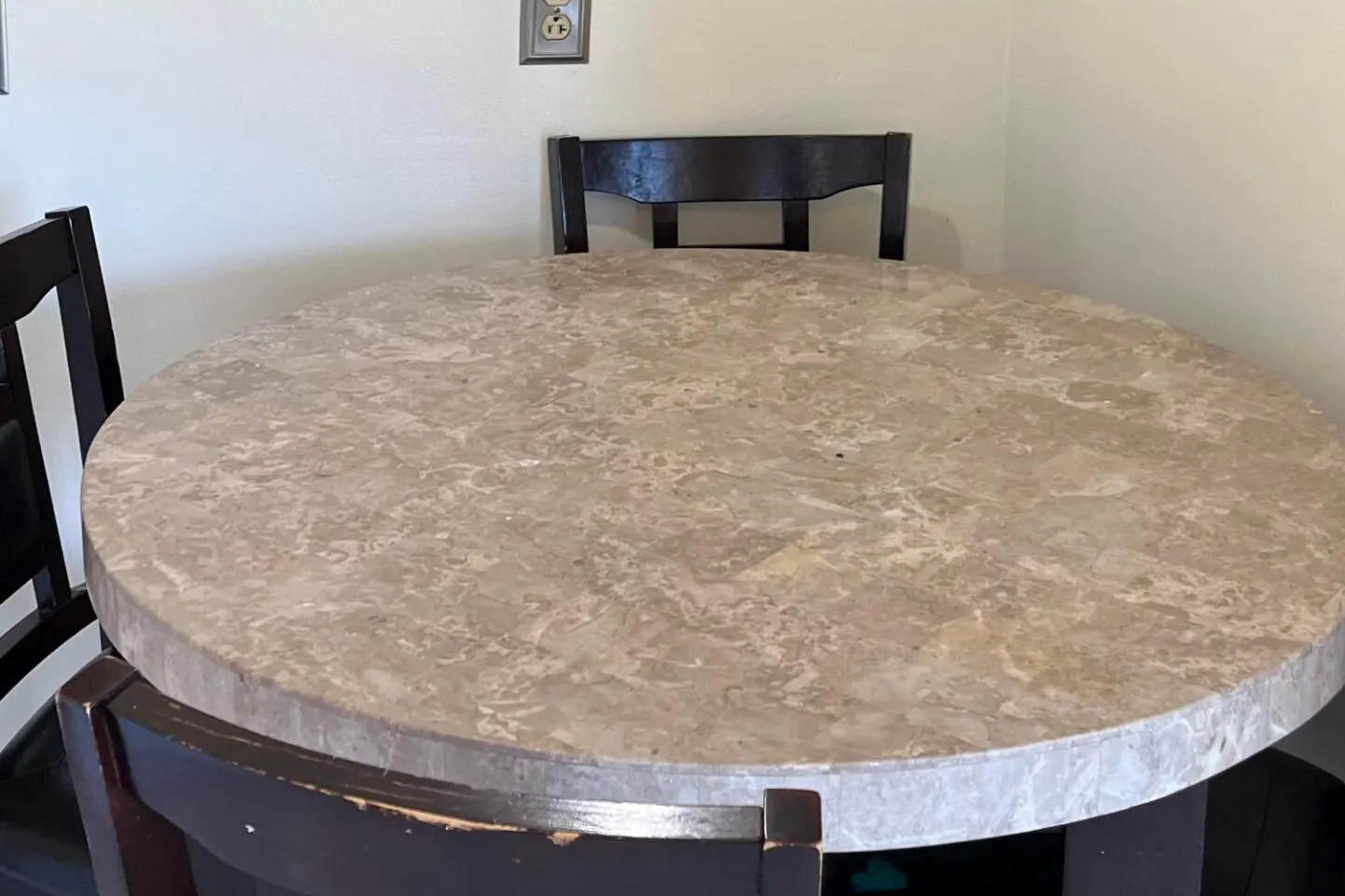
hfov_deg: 36.9
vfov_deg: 24.2
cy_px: 45
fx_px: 2017
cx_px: 694
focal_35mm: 54
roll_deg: -0.2
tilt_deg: -9.9
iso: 100
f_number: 1.6
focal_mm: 5.1
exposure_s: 1/120
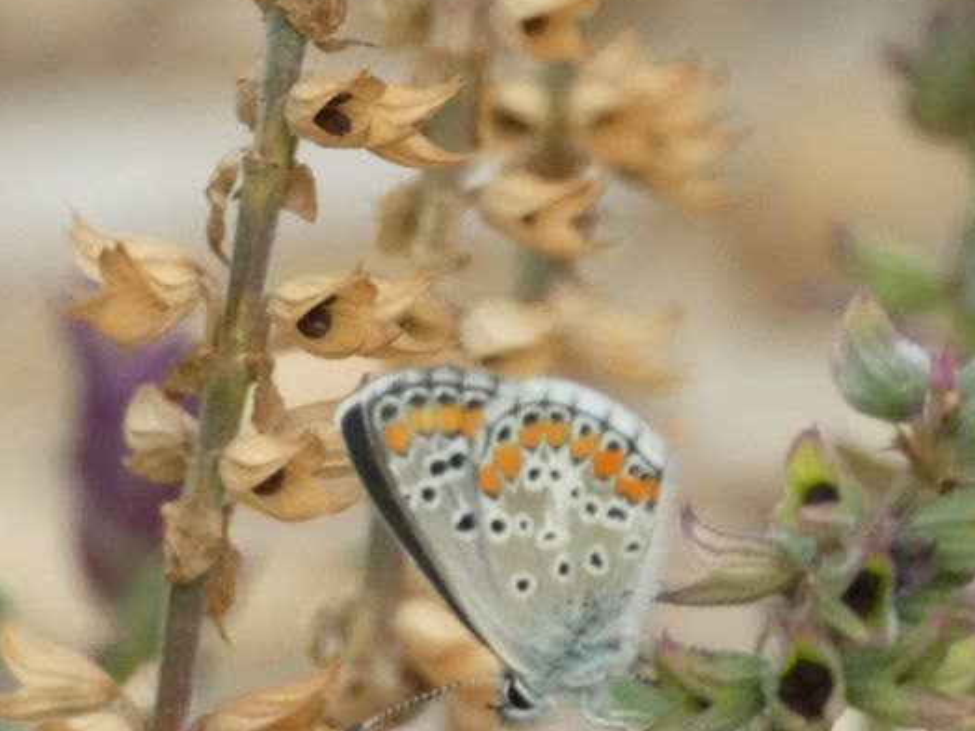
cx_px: 583
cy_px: 567
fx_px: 12196
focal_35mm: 433
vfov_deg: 3.4
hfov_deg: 4.6
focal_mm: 47.6
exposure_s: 1/80
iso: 320
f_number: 5.5
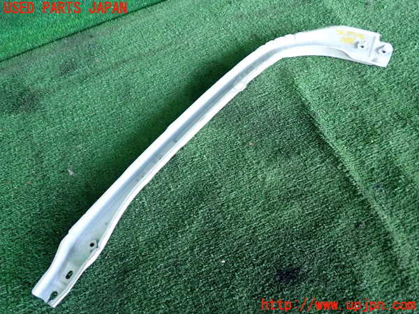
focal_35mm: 30
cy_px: 157
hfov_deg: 60.0
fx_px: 363
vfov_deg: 46.8
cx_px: 210
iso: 500
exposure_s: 1/125
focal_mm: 5.4
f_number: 2.3
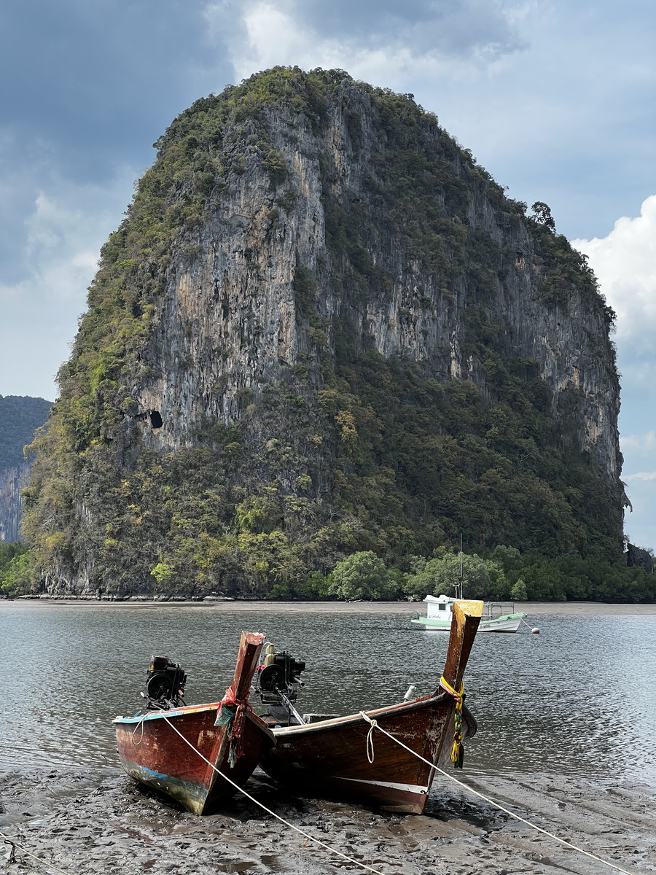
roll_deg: -0.5
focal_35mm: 77
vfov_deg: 25.3
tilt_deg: +4.6
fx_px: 1946
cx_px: 328
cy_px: 438
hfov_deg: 19.1
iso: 32
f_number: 2.8
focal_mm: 9
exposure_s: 1/570
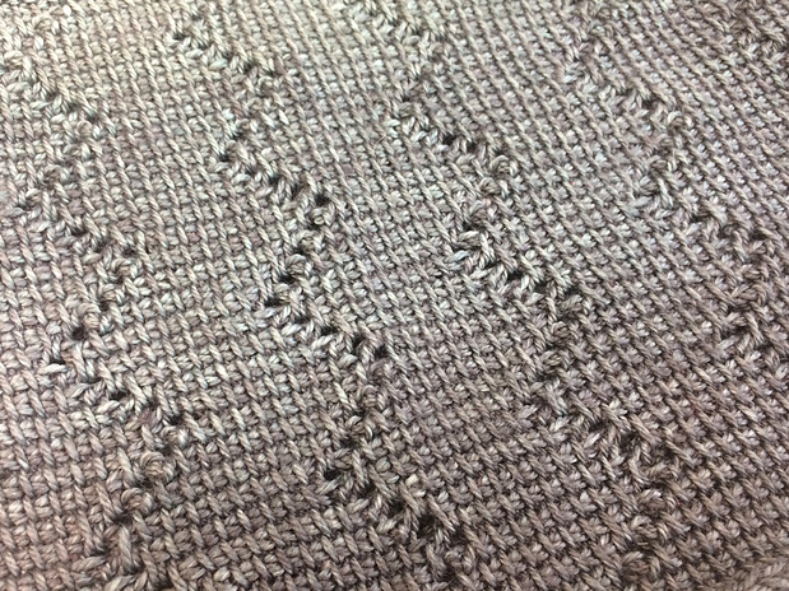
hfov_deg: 60.0
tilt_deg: -64.9
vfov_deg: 46.8
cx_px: 396
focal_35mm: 30
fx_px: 684
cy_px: 293
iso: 125
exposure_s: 1/30
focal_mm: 4.15
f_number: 2.2
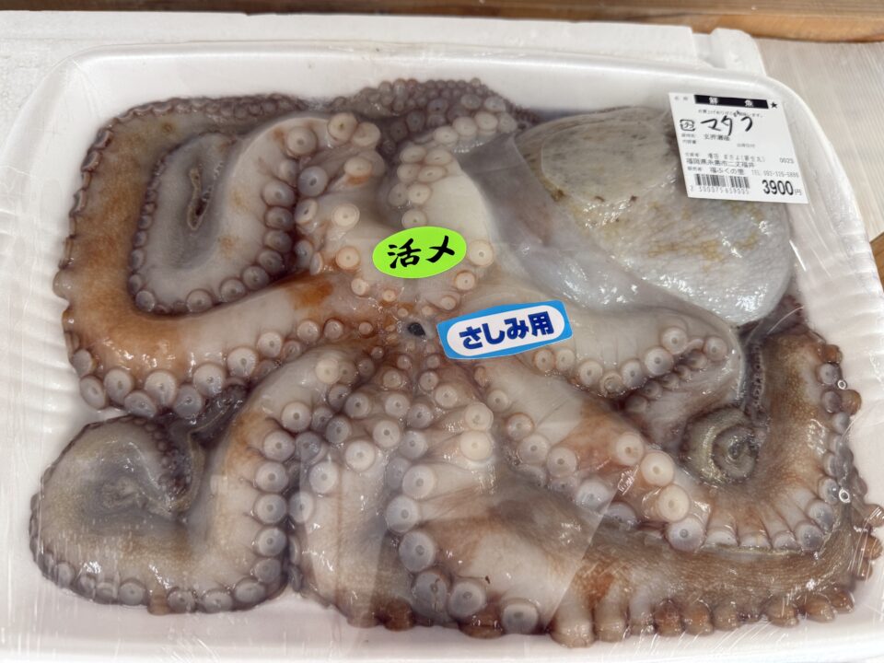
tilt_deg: -67.7
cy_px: 332
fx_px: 613
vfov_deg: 56.8
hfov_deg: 71.6
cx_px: 442
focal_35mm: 24
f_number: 1.78
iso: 125
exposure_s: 1/60
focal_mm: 6.76
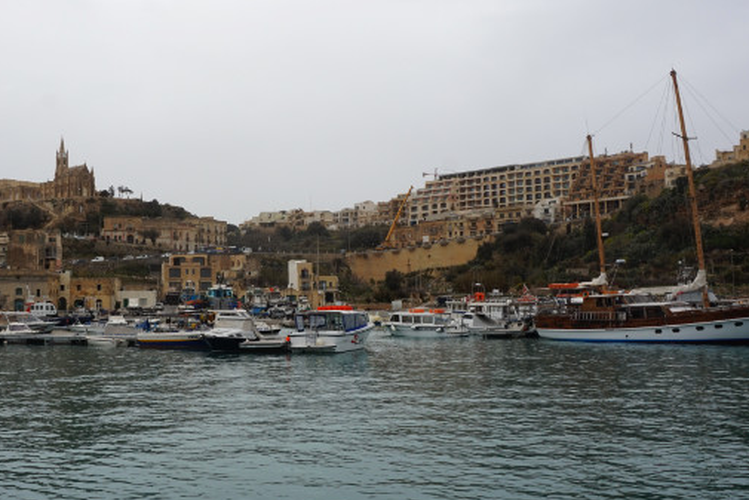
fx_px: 791
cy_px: 263
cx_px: 257
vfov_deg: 35.1
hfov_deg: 49.9
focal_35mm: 38
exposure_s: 1/80
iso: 100
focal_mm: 16
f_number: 13
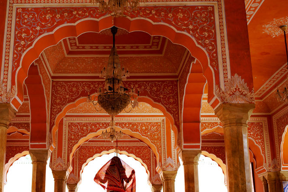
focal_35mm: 47
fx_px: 376
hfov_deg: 41.4
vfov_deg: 28.5
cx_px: 98
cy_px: 121
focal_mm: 35
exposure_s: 1/200
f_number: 3.5
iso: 100
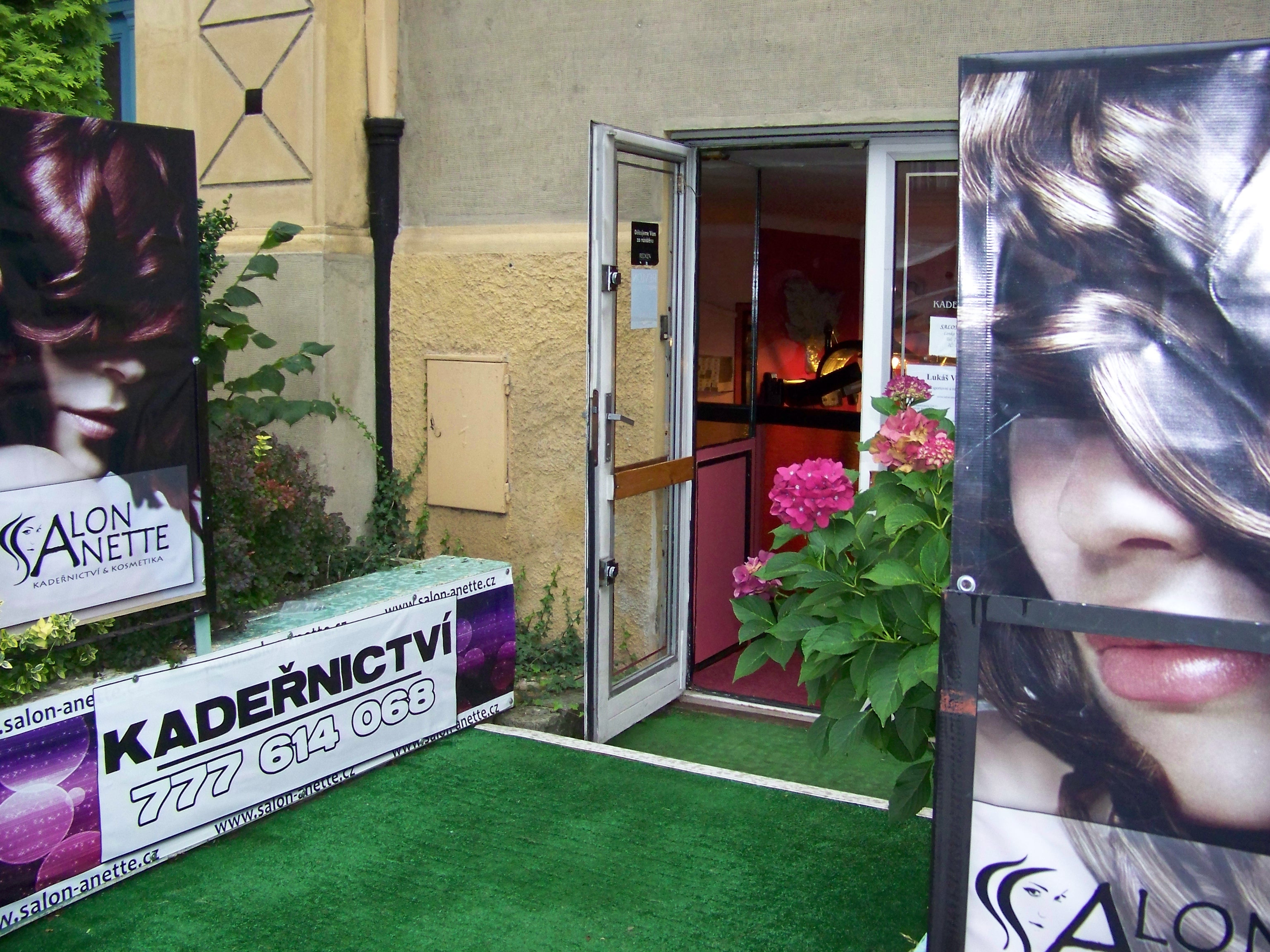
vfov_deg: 39.7
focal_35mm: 36
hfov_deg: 51.4
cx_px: 635
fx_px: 1321
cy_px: 476
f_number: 2.8
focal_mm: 5.85
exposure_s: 1/30
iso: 200
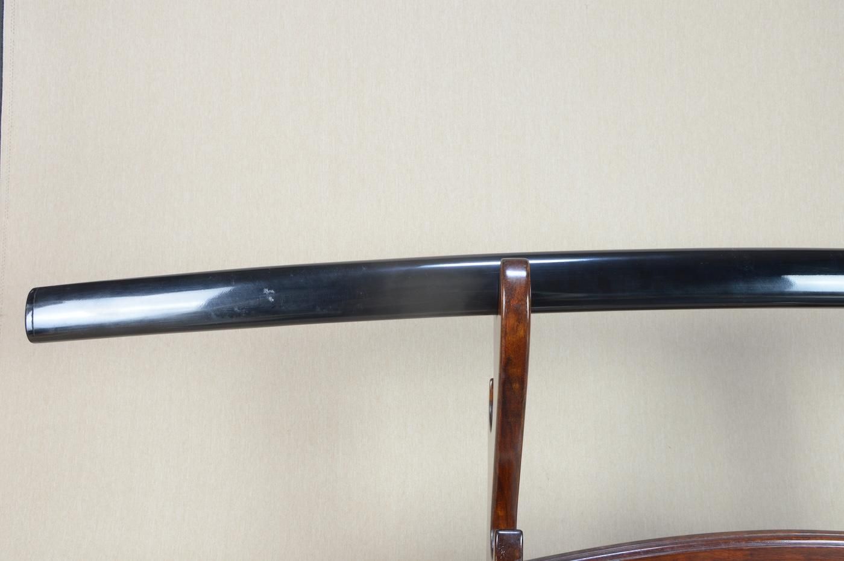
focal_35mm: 30
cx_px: 422
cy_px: 280
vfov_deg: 43.5
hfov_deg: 62.0
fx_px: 703
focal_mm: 20
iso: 400
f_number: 11
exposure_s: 1/1.6
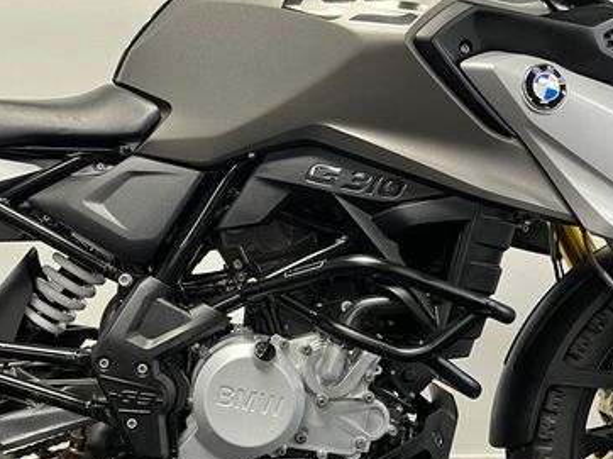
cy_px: 266
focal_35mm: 46
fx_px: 814
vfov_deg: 31.4
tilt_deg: -7.3
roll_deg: +0.7
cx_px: 240
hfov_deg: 41.0
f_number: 1.6
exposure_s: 1/50
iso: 200
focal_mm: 5.1
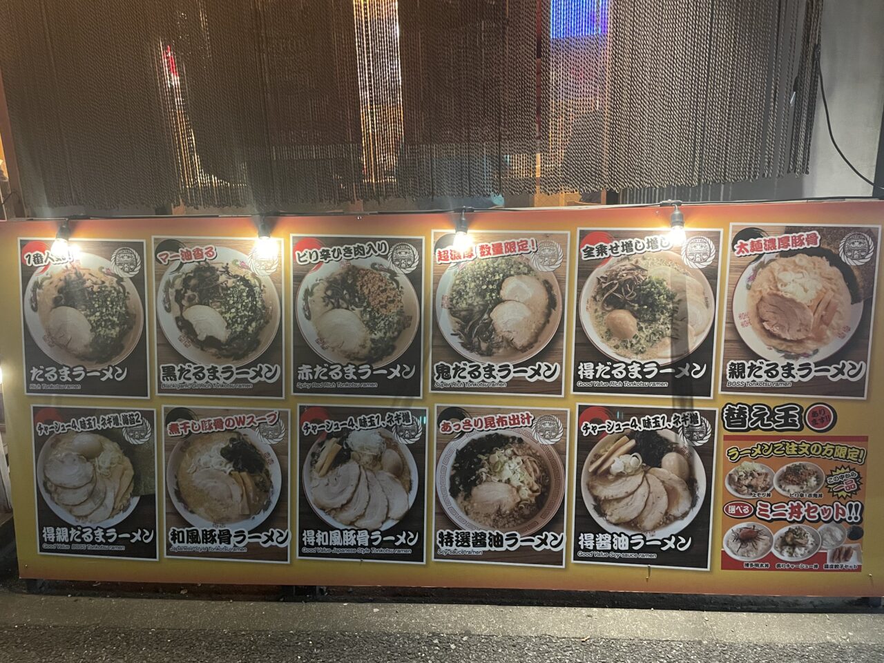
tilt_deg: -15.7
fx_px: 664
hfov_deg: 67.3
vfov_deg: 53.1
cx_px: 442
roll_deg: +2.0
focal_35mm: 26
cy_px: 332
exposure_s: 1/33
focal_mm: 4.2
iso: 640
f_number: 1.6
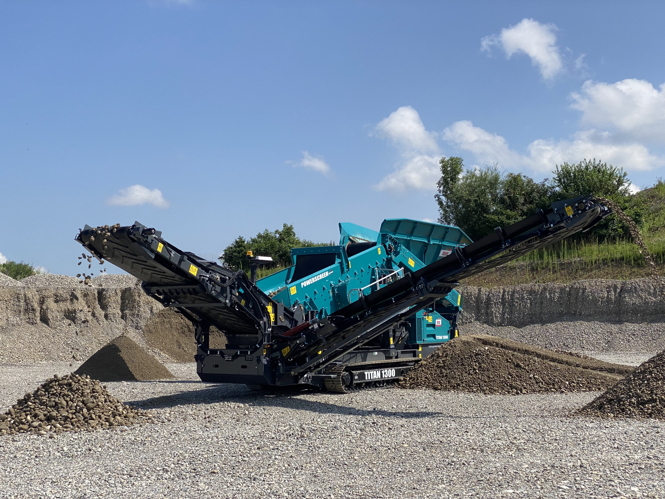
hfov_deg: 36.8
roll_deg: -0.8
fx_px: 999
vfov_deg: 28.0
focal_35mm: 52
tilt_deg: +5.4
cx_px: 332
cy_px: 250
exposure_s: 1/2398
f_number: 2
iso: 20
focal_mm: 6
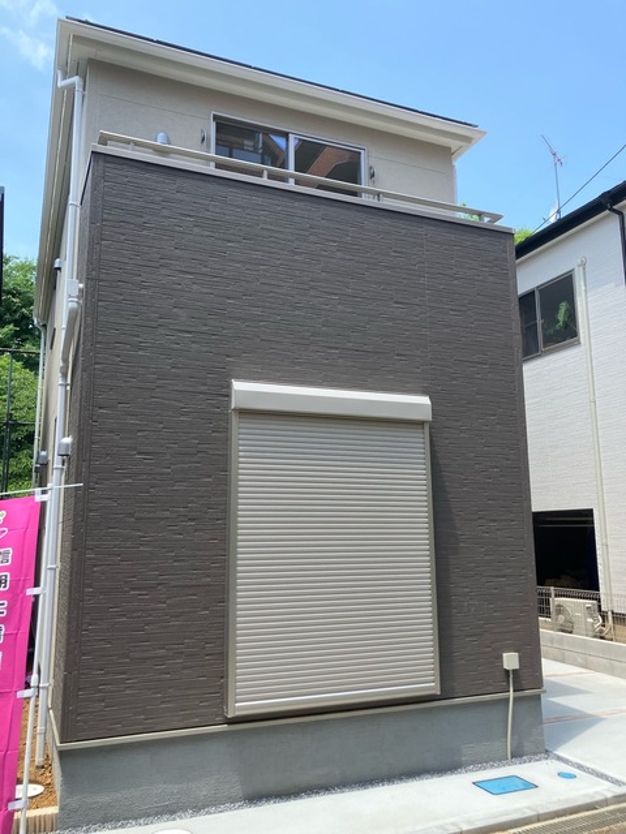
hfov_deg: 49.7
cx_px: 313
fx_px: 675
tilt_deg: +11.3
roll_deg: -0.5
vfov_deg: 63.4
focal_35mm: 28
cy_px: 417
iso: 32
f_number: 1.8
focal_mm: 3.99
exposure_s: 1/501
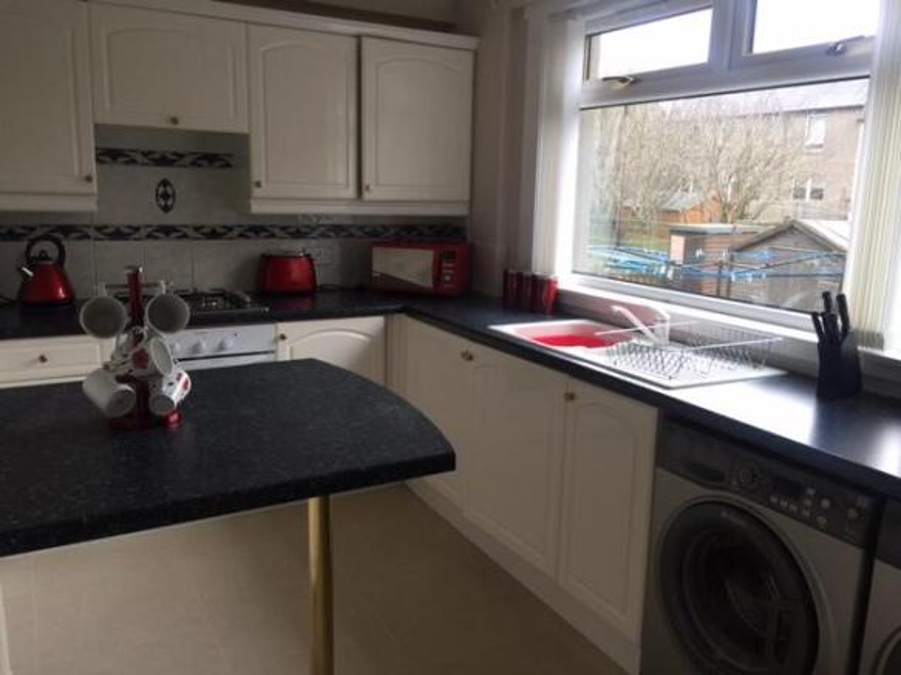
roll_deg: -1.4
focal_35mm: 29
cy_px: 338
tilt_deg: -12.8
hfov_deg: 61.7
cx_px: 450
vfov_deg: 48.2
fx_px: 755
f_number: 2.2
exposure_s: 1/30
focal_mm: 4.15
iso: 32
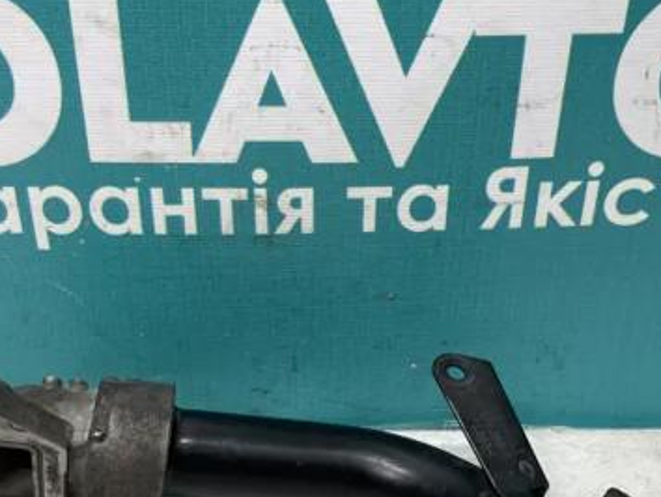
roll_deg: +1.5
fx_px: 898
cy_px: 381
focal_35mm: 47
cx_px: 312
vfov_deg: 30.3
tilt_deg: -31.6
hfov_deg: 40.4
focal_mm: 4.2
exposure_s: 1/100
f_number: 1.6
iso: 125
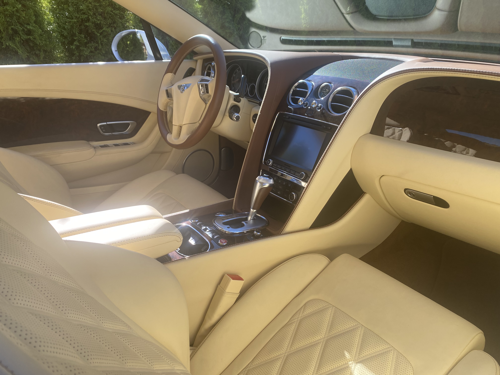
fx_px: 376
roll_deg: +3.2
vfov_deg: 53.1
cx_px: 250
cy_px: 188
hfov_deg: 67.3
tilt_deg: -25.0
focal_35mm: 26
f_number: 1.8
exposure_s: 1/600
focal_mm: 4.25
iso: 32
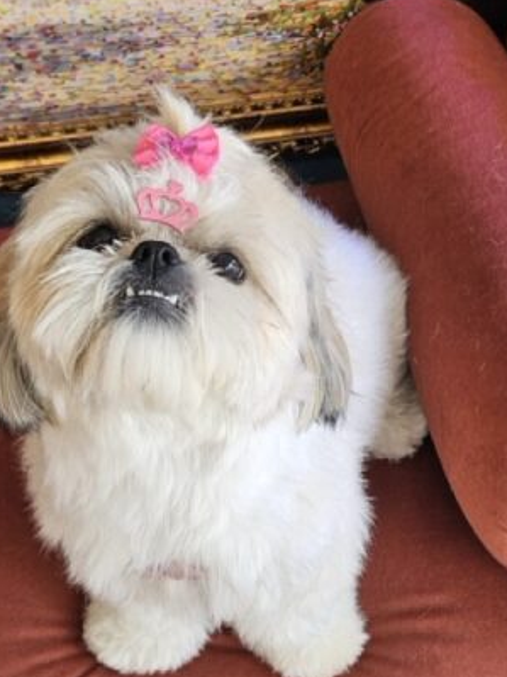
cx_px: 226
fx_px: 1153
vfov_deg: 32.7
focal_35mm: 59
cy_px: 390
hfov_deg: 24.8
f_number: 1.8
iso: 100
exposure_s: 1/149
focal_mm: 5.4
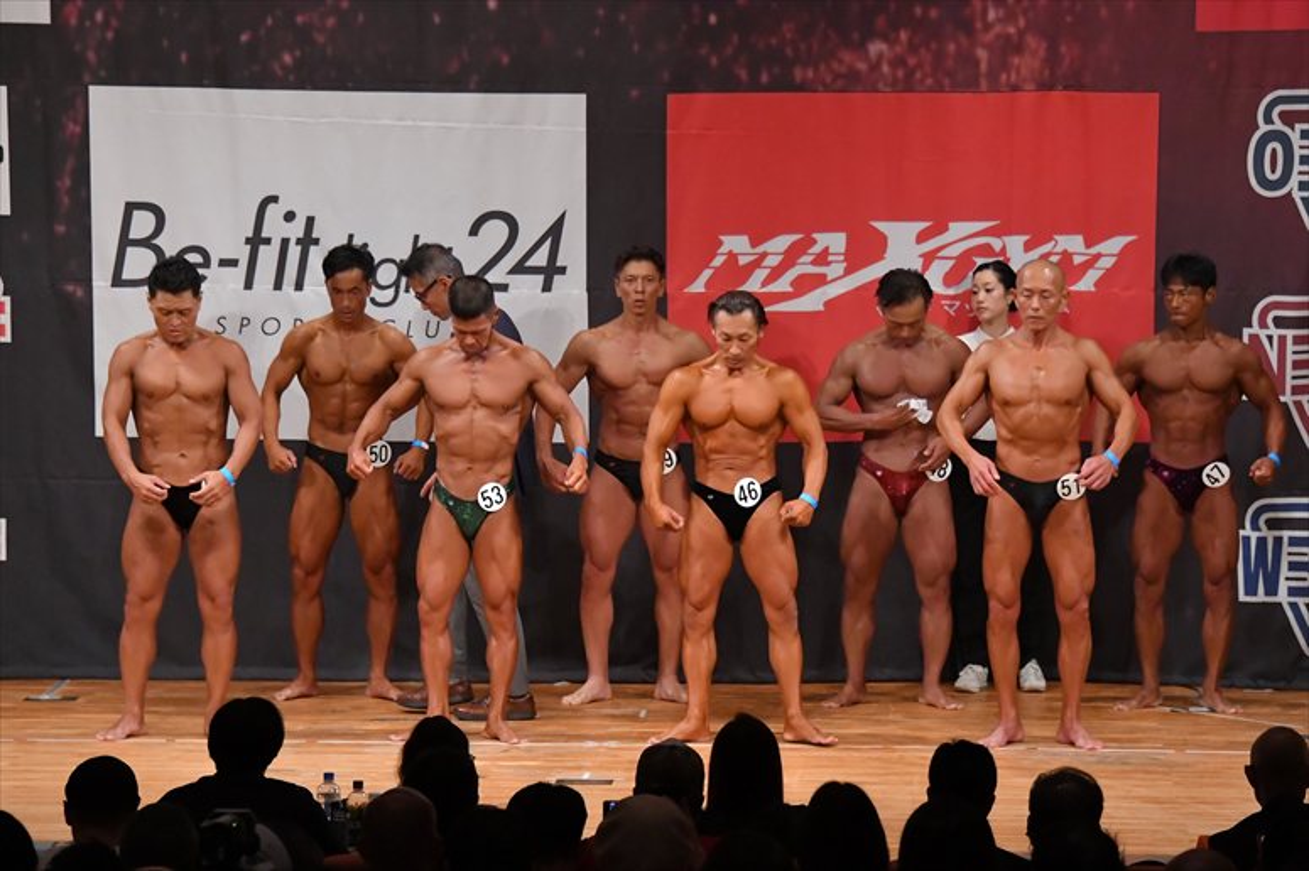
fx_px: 6651
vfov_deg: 7.5
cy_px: 436
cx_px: 654
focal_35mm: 183
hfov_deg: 11.2
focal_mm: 122
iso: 6400
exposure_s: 1/400
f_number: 5.6
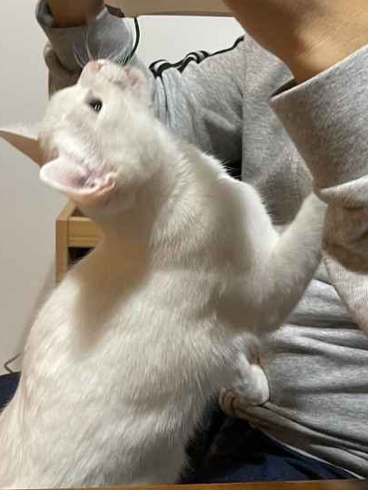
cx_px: 283
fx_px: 694
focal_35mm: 49
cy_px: 114
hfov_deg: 29.2
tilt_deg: -12.1
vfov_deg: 37.8
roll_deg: -3.2
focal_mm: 4.2
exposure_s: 1/60
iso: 250
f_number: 1.6
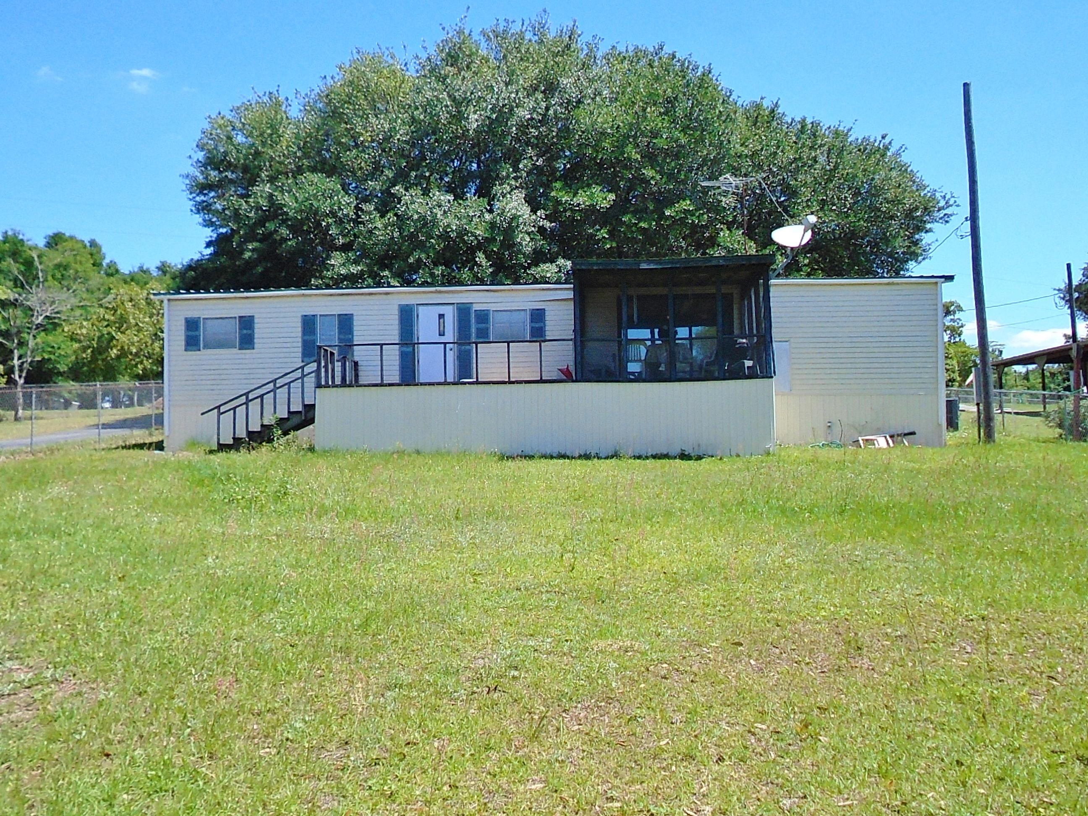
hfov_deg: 58.4
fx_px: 974
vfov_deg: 45.4
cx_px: 544
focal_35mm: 31
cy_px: 408
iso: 400
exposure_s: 1/400
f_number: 8.8
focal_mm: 5.5
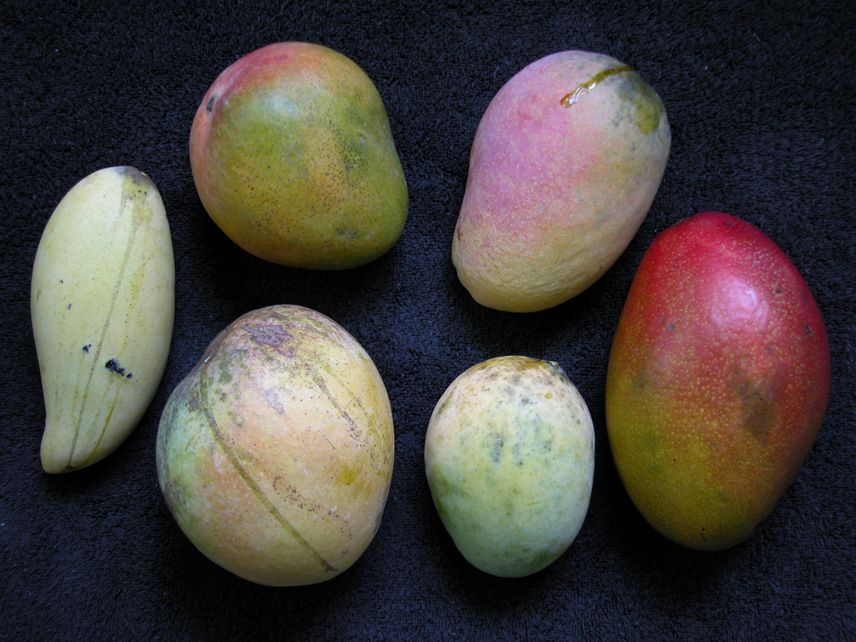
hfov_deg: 38.2
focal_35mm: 50
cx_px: 428
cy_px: 321
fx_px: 1236
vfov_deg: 29.1
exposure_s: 1/21.4
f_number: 3
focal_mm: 12.7
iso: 100
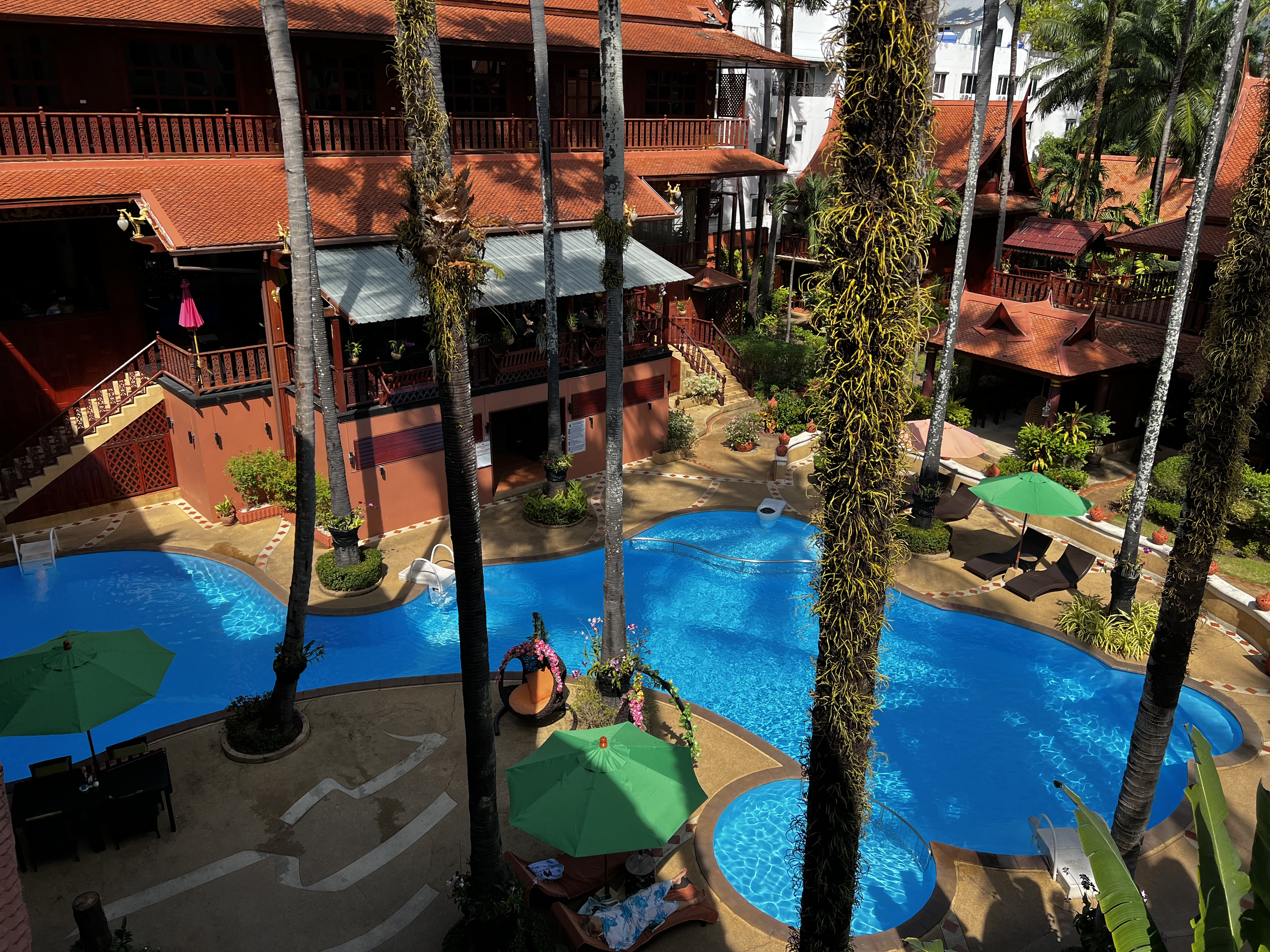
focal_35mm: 26
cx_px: 635
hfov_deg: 67.3
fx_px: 954
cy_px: 476
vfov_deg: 53.1
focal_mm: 5.7
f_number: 1.5
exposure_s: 1/2762
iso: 50
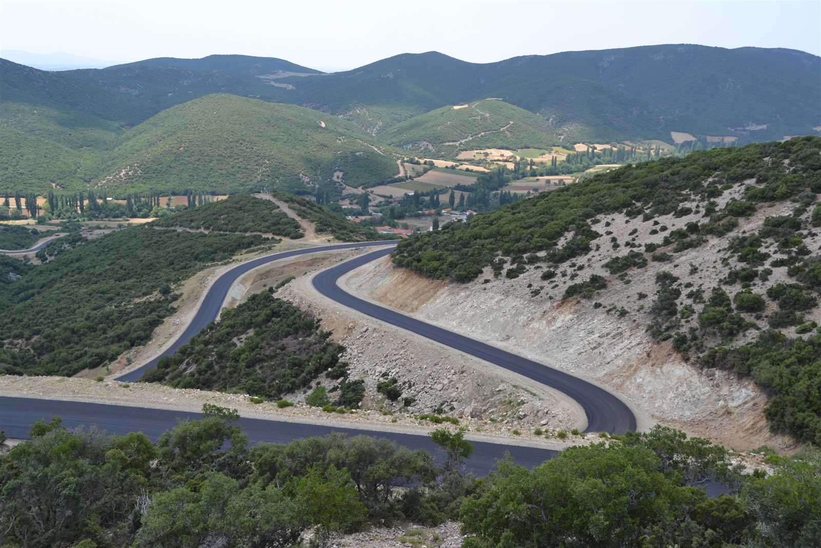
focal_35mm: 34
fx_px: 787
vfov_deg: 38.4
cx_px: 410
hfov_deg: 55.1
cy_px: 274
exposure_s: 1/200
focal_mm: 23
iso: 100
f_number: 7.1
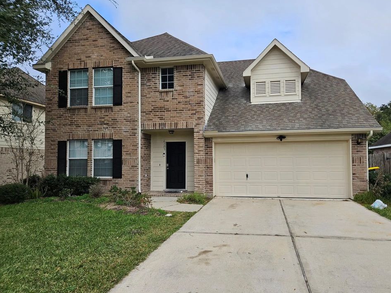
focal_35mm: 25
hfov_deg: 69.3
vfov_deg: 54.9
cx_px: 212
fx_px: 282
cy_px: 143
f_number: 1.8
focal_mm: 5.4
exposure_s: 1/1559
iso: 32
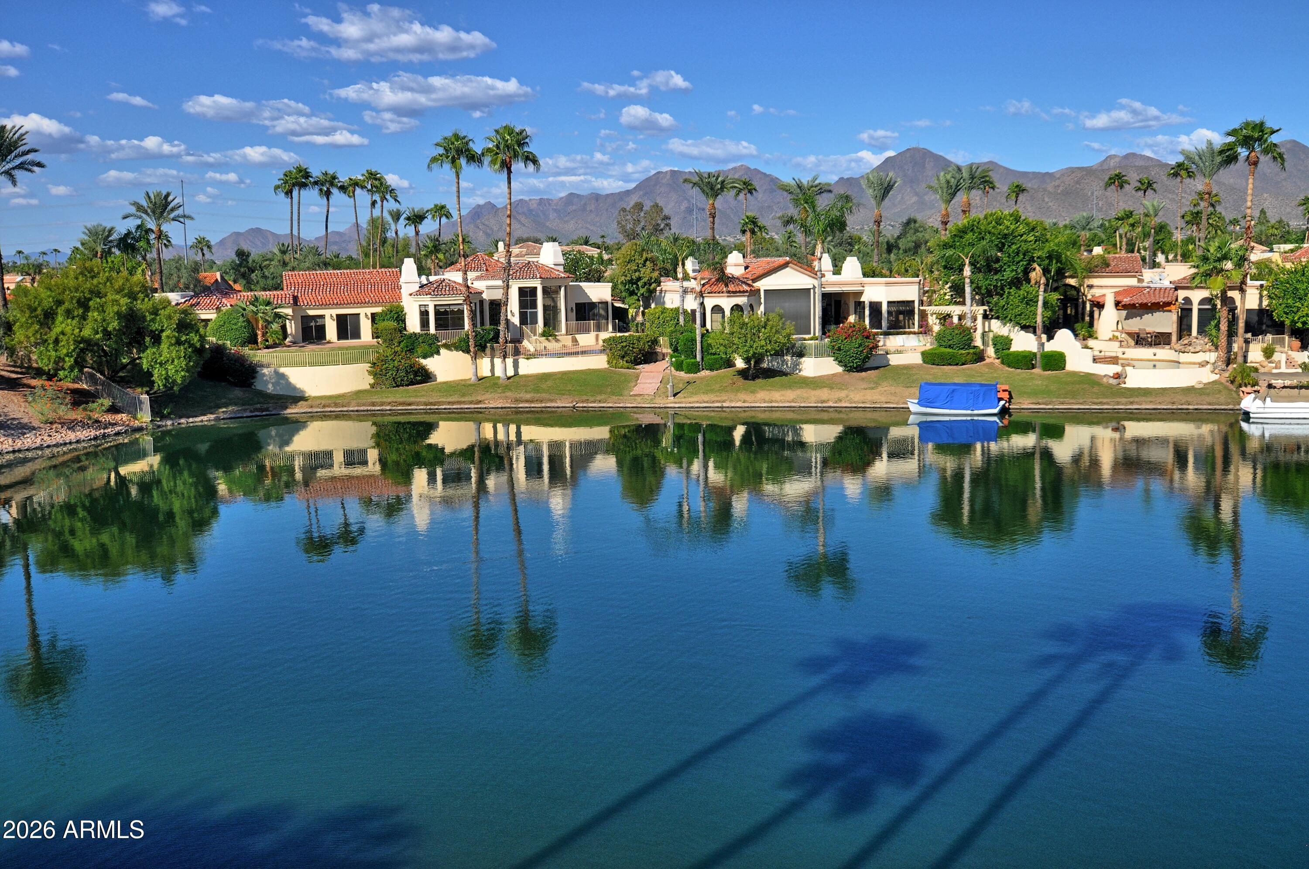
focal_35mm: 33
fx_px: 1198
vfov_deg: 39.9
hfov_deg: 57.3
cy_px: 434
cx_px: 654
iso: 200
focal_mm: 22
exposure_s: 1/320
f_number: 9
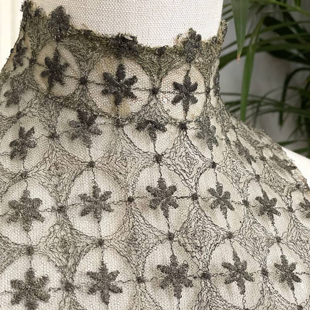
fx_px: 628
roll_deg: +0.2
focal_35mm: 62
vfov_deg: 27.6
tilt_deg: +0.1
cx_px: 154
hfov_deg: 27.7
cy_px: 195
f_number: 2
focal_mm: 6
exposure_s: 1/60
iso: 320
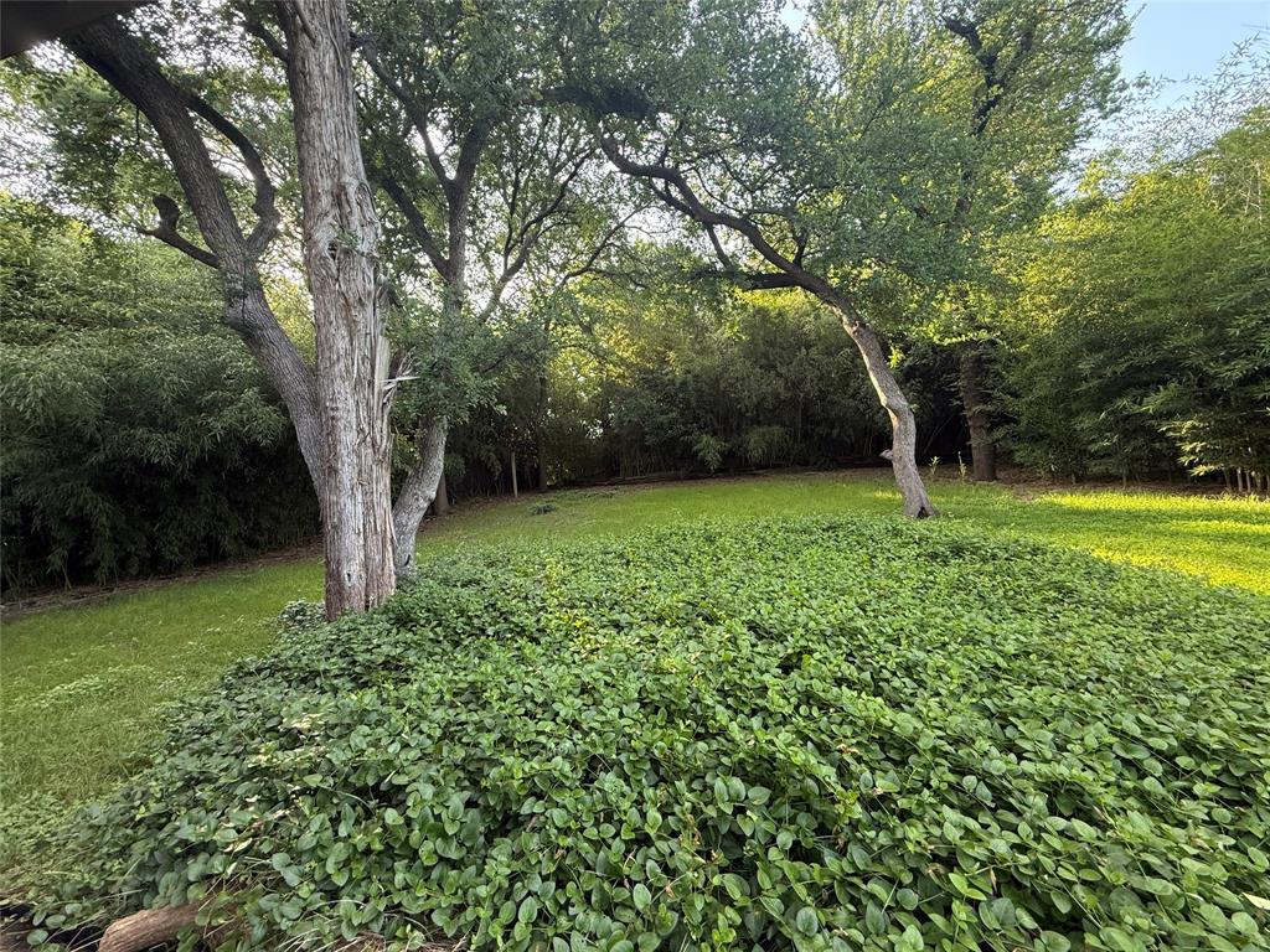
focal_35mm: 14
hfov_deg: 102.1
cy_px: 476
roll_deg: +1.5
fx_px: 514
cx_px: 635
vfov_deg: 85.7
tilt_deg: +0.9
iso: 125
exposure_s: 1/99
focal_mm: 2.22
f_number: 2.2
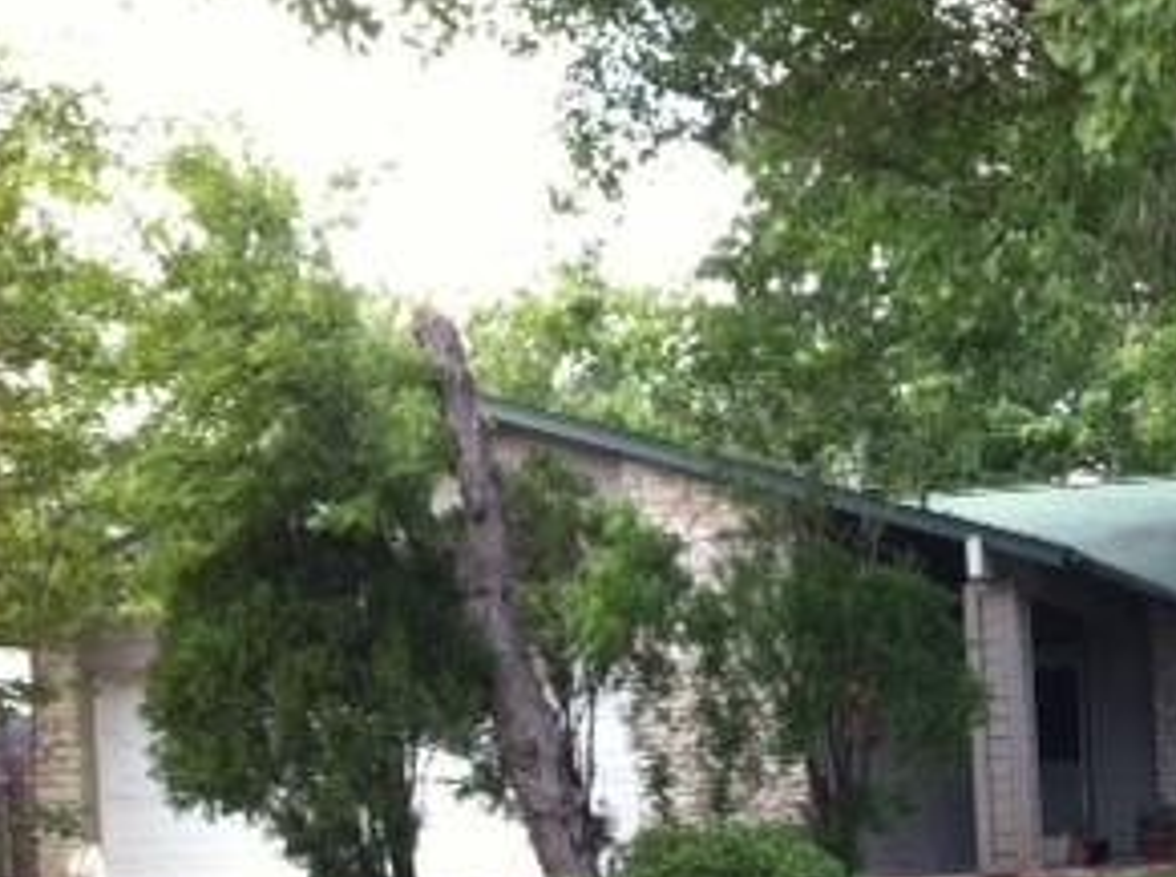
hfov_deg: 24.1
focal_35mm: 77
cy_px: 732
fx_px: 2611
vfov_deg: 18.8
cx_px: 1212
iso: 80
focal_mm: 3.85
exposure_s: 1/120
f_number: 2.8
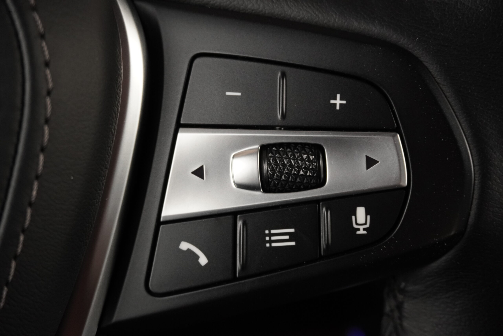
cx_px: 252
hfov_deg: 43.6
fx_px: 629
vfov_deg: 29.9
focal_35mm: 45
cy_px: 168
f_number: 5.6
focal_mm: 30
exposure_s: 1/125
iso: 1600
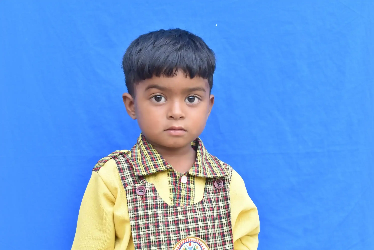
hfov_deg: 42.3
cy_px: 125
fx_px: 483
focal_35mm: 46
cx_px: 187
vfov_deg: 29.0
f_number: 7.1
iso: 500
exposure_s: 1/60
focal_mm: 31
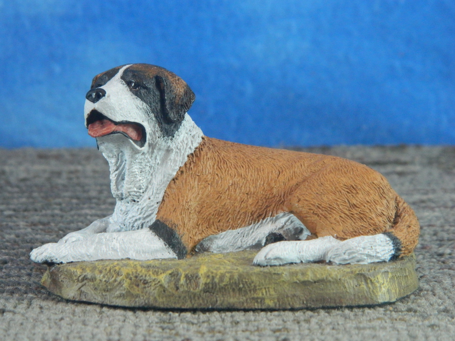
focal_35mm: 129
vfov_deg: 11.5
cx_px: 228
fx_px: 1696
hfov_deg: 15.3
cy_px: 170
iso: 400
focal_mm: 23.2
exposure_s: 1/15
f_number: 4.7
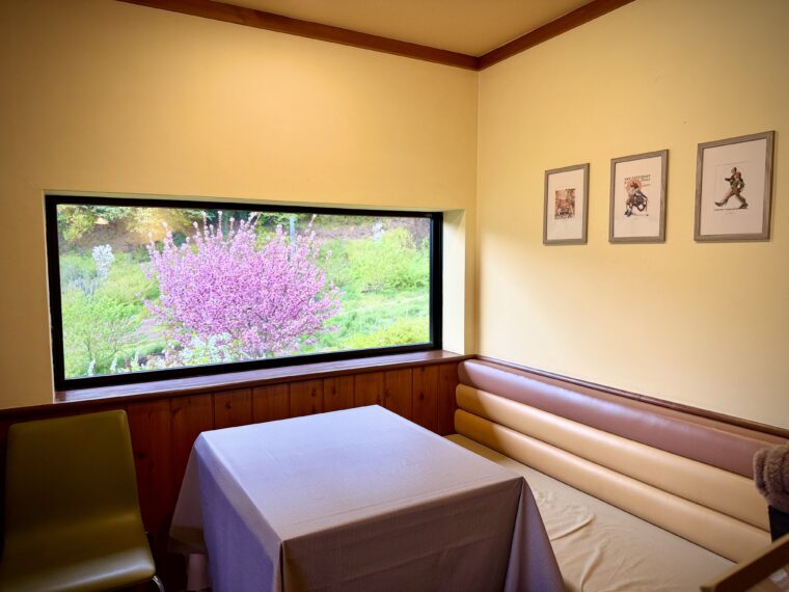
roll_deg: +0.6
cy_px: 296
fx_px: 547
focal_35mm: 24
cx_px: 394
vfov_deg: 56.8
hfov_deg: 71.6
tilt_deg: -4.3
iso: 125
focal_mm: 6.76
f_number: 1.78
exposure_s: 1/50
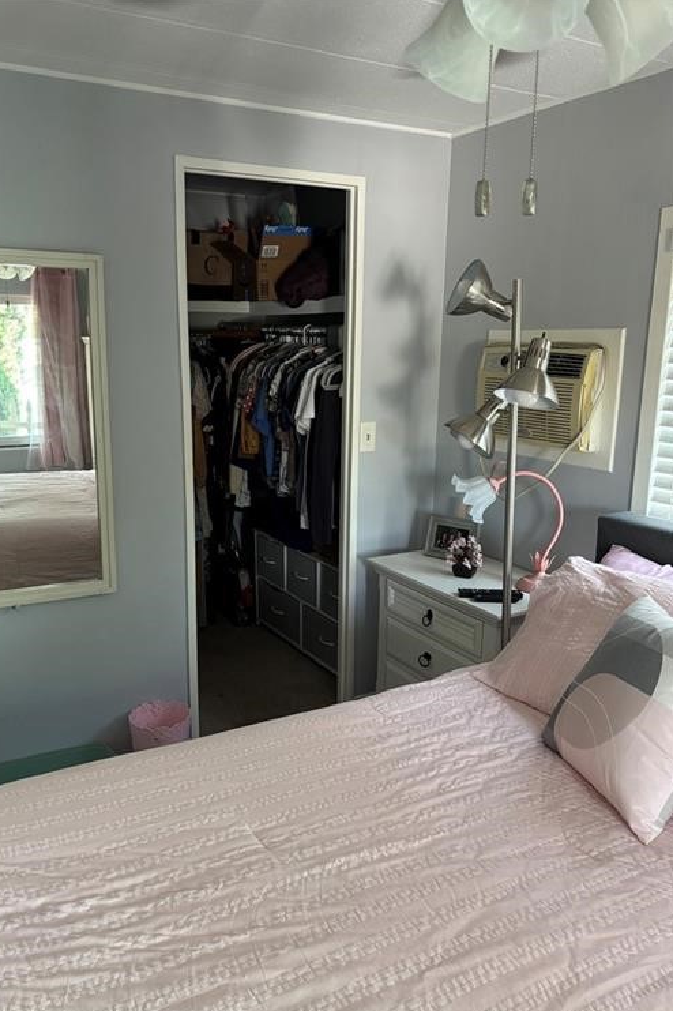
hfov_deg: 46.2
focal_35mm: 28
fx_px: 786
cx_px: 289
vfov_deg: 65.5
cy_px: 519
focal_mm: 5.96
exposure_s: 1/60
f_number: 1.6
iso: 250
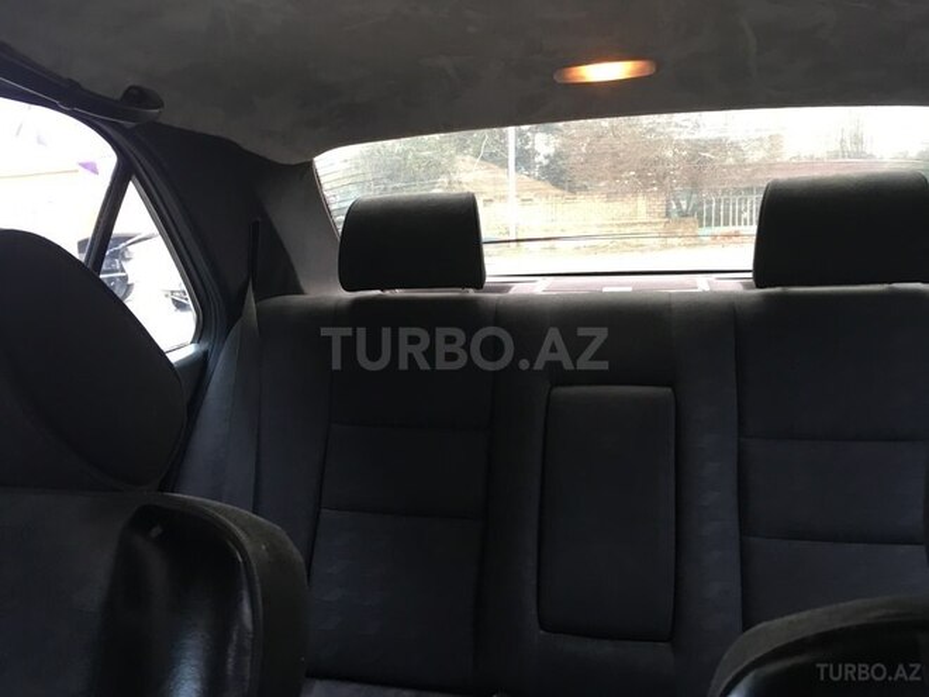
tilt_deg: -8.2
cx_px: 464
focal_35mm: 29
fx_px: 778
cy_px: 348
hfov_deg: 61.7
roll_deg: +3.2
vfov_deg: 48.2
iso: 100
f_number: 2.2
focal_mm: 4.15
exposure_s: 1/33
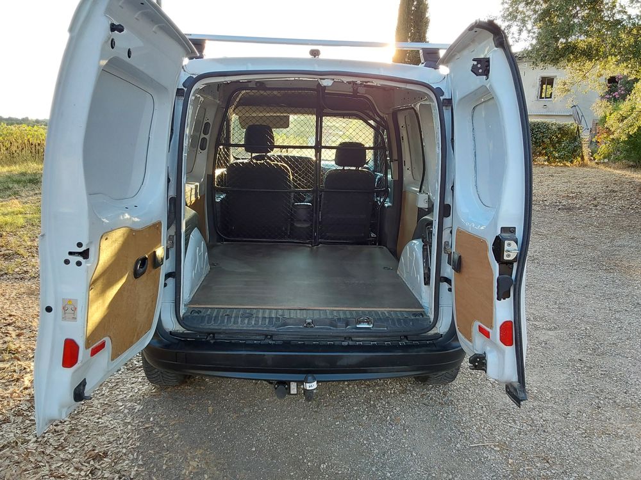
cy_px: 240
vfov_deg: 49.7
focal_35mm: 28
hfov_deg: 63.4
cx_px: 320
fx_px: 518
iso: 50
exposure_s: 1/111
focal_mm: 2.91
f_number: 1.9
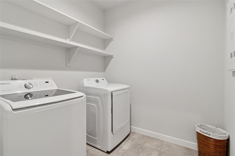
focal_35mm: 16
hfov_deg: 95.0
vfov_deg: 72.0
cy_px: 78
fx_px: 108
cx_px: 118
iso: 250
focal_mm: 11
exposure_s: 1/3
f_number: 8
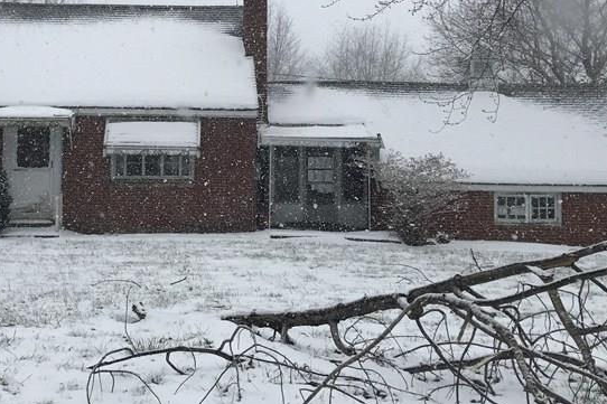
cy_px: 105
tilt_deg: +5.1
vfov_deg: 24.4
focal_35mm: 55
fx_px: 927
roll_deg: -0.6
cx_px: 203
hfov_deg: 35.9
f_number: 1.8
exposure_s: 1/903
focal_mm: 3.99
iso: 20
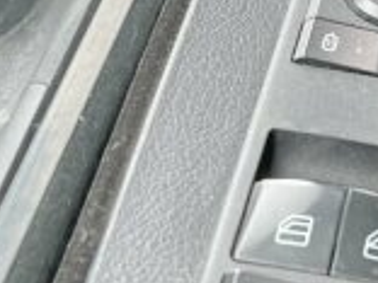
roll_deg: -3.3
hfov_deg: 17.0
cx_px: 523
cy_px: -46
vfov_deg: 13.5
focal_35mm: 107
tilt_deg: -38.7
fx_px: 1168
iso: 125
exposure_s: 1/121
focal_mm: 5.7
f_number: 1.5
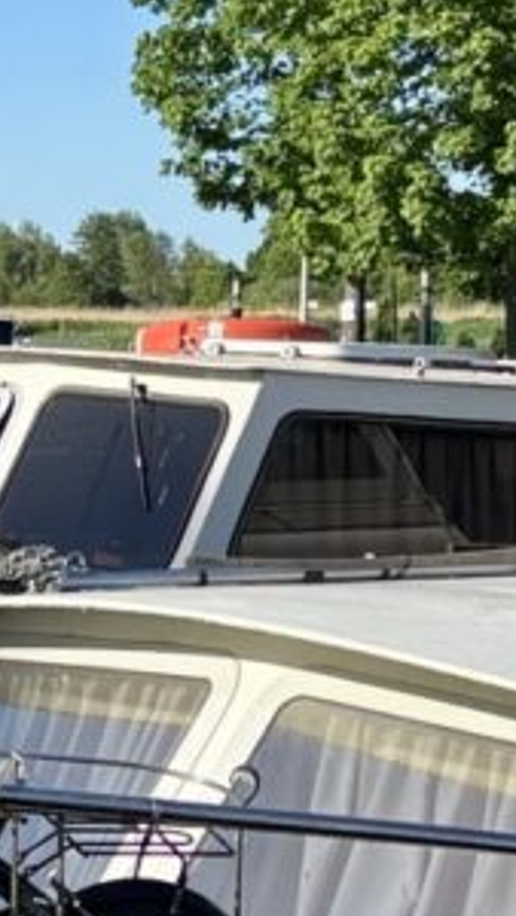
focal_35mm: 151
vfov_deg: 14.1
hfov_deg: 8.0
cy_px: 150
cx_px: -64
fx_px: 3669
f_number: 1.6
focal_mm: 5.96
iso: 50
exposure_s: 1/2513
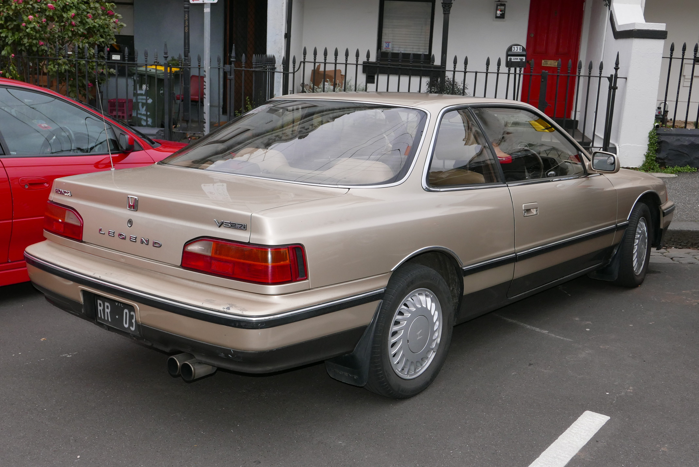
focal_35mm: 43
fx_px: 836
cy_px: 234
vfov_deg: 31.2
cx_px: 350
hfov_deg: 45.4
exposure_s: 1/400
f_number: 5.6
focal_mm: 19.3
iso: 500
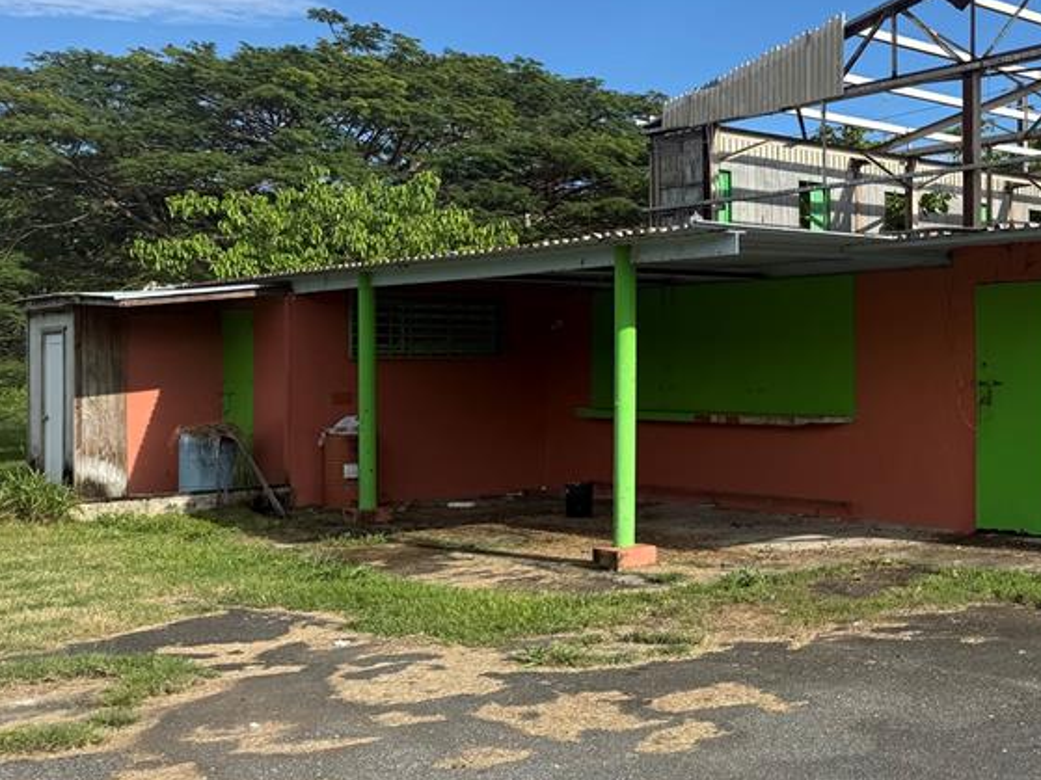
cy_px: 335
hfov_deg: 39.8
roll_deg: -0.1
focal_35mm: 44
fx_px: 1323
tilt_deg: +0.9
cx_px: 939
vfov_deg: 32.8
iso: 80
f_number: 1.78
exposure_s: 1/3759
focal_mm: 6.76
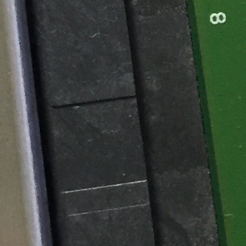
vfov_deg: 8.9
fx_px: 1568
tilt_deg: -80.6
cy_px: -22
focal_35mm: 195
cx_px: 292
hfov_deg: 8.9
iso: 160
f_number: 2.2
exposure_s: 1/30
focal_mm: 4.15
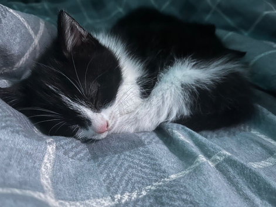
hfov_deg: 67.3
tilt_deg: -25.0
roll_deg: -0.8
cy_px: 104
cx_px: 138
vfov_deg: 53.0
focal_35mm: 26
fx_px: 207
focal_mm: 5.1
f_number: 1.6
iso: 1250
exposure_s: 1/20
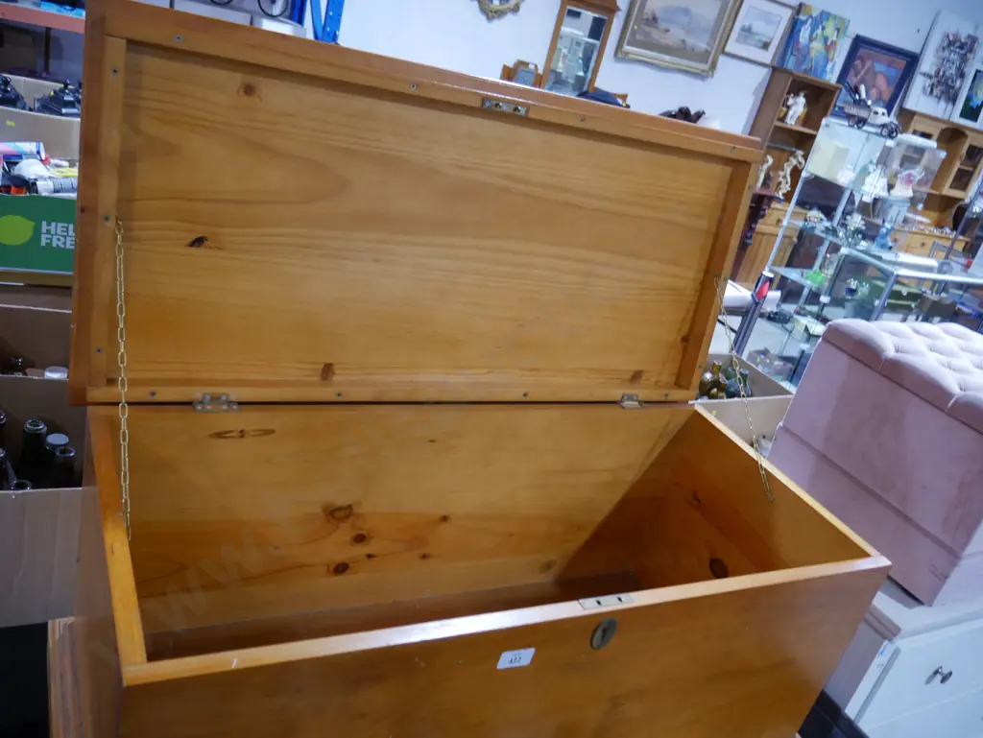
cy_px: 369
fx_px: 795
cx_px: 492
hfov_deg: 63.4
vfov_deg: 49.8
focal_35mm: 28
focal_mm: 14
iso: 640
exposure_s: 1/60
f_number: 3.5
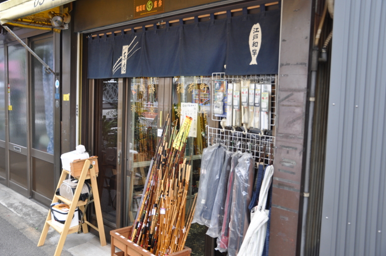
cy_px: 125
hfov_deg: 55.9
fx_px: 364
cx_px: 188
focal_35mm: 34
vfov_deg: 38.8
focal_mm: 22
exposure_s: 1/40
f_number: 3.8
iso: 320
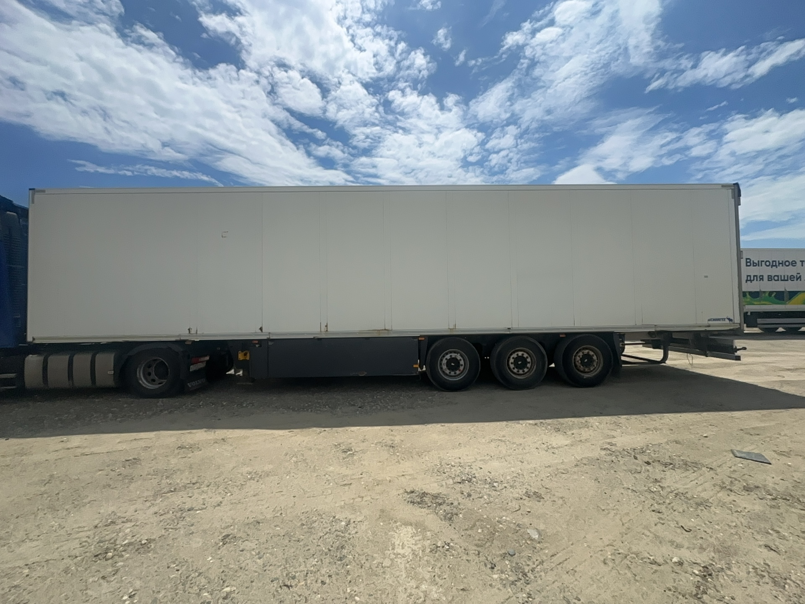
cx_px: 402
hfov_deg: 102.1
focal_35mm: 14
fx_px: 326
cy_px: 302
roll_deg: +0.5
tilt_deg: +1.9
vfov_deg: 85.7
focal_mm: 2.22
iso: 32
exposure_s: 1/6024
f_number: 2.2
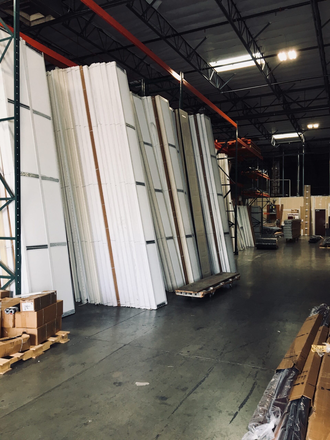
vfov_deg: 61.7
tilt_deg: -0.5
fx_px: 369
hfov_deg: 48.2
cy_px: 220
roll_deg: -0.2
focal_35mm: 29
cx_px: 165
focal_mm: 4.15
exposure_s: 1/30
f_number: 2.2
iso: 25
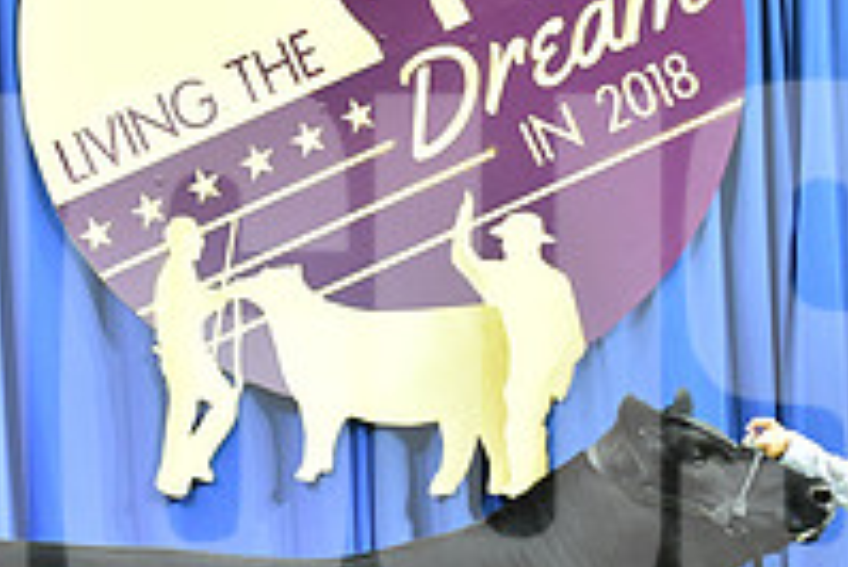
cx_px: 183
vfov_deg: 10.4
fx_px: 3088
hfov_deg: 15.5
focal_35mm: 131
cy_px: 477
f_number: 5
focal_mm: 45
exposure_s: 1/160
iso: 3200
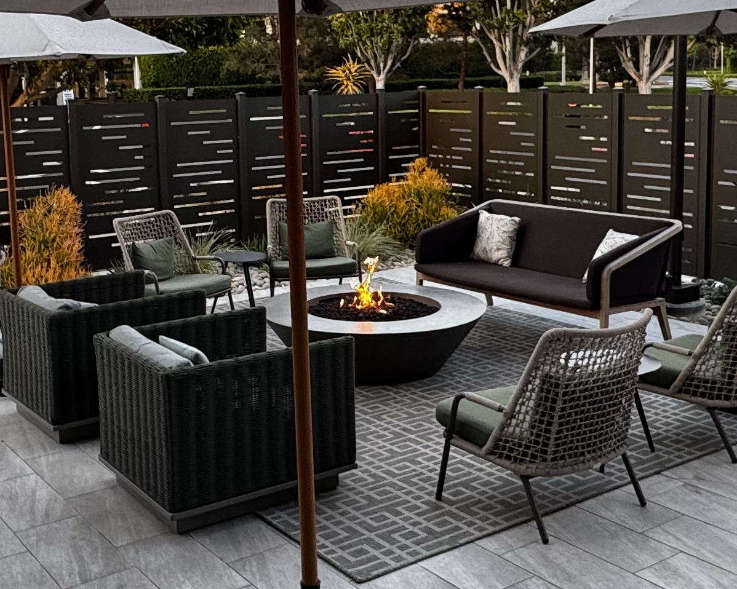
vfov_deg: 32.4
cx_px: 305
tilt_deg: -7.9
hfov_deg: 40.2
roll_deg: +0.9
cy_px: 189
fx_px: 1003
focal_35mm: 46
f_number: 2.2
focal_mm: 2.22
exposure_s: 1/99
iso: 125
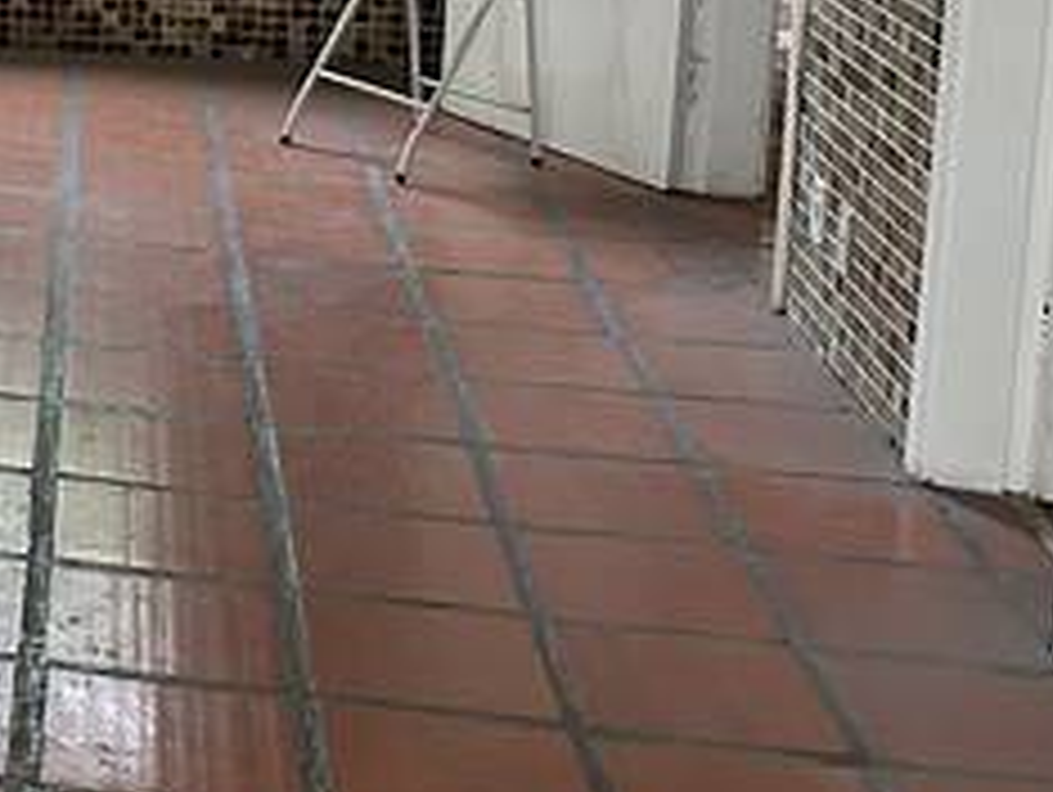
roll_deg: +0.3
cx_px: -549
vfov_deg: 17.2
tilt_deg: -6.9
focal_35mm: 82
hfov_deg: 20.3
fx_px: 2497
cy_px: -171
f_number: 1.78
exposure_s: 1/60
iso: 500
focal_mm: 6.86
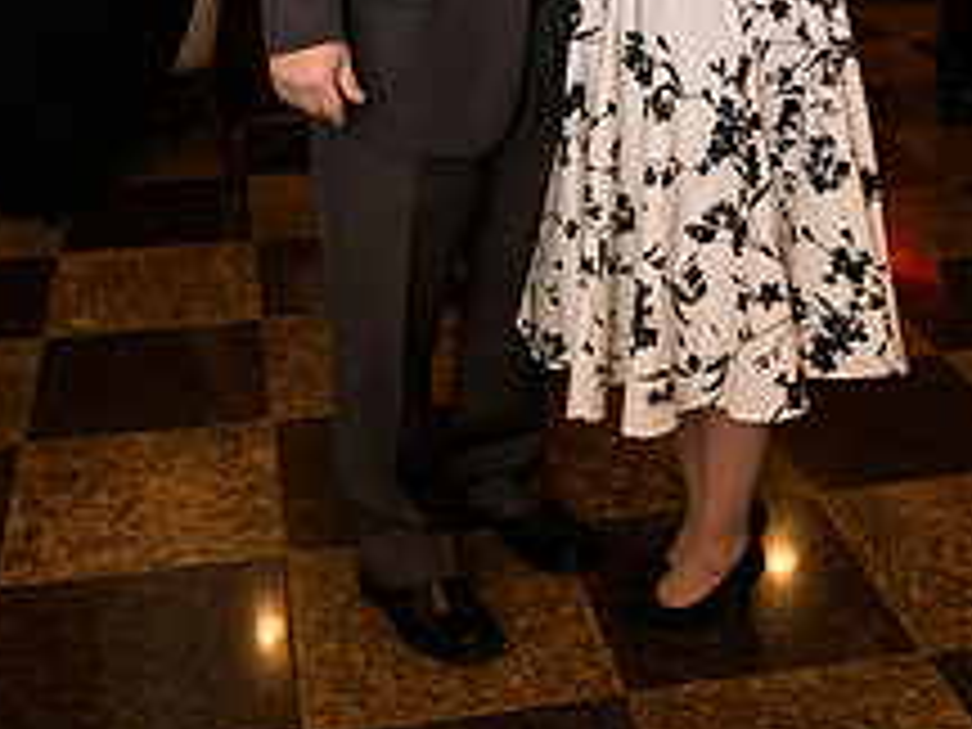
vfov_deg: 23.9
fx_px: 1629
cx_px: 531
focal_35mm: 58
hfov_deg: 33.2
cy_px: -36
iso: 1600
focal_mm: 29
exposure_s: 1/125
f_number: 3.2
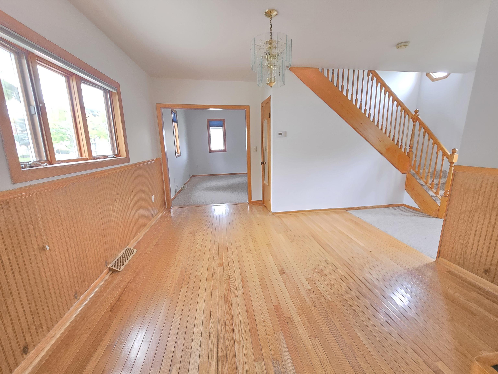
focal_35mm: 13
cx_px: 249
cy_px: 187
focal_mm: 2.2
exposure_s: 1/30
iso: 1250
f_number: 2.2
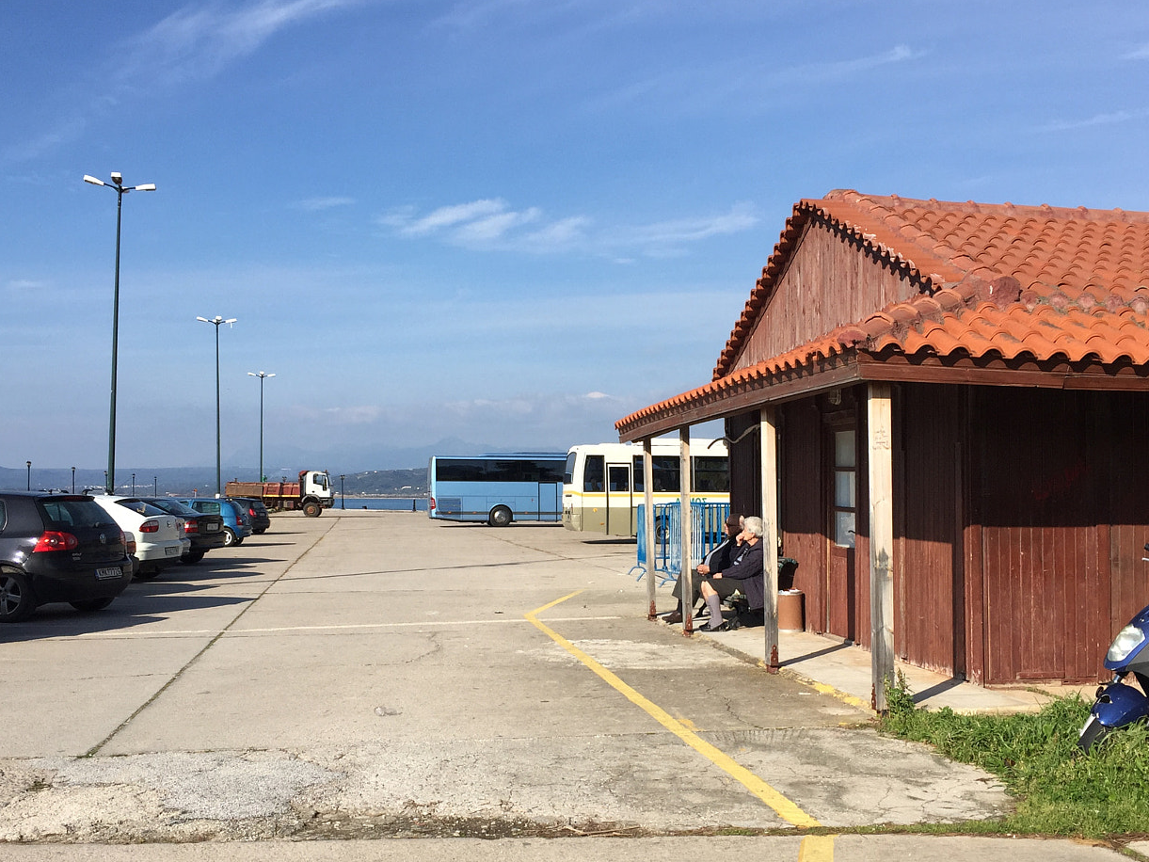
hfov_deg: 48.9
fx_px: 1261
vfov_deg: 37.6
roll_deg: +1.5
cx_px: 614
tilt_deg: -2.1
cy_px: 516
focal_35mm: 38
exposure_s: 1/2326
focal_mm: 4.15
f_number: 2.2
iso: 32
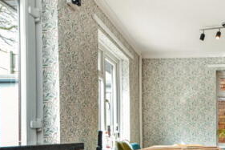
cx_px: 180
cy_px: 137
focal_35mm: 42
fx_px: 262
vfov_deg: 30.4
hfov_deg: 44.2
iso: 280
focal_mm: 12
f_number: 5
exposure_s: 1/200
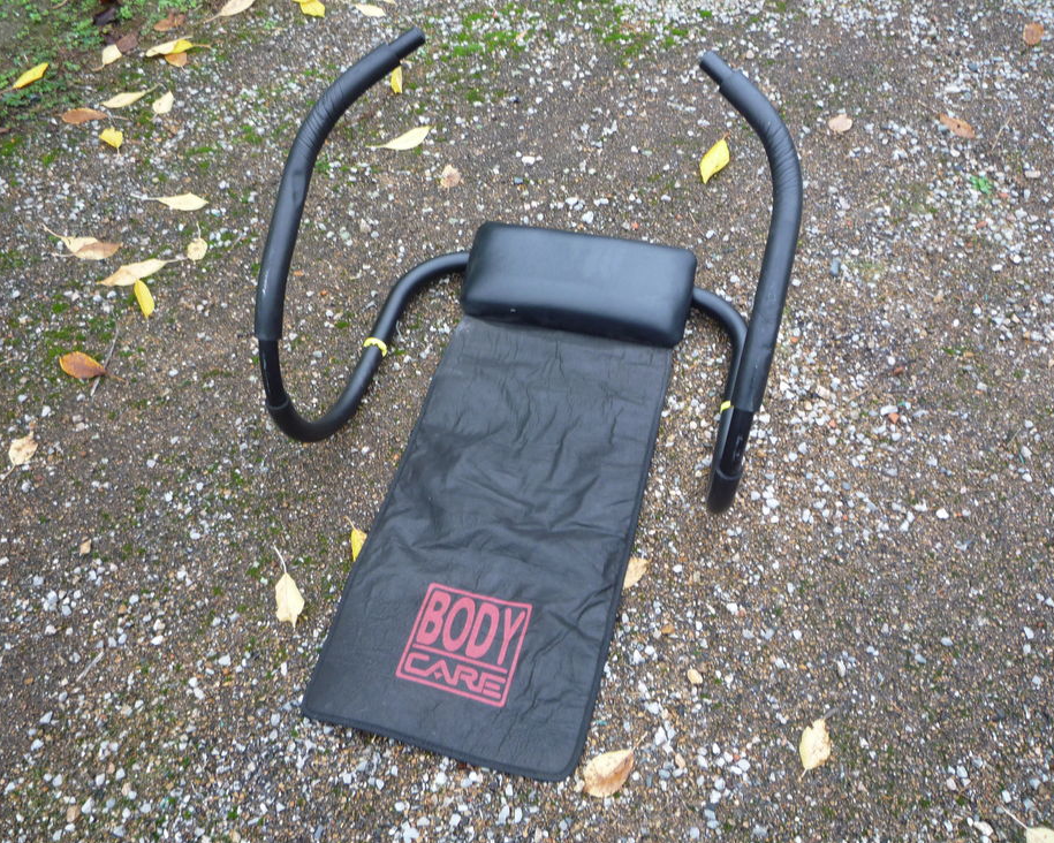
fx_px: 998
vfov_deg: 45.8
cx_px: 551
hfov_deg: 55.6
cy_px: 413
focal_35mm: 32
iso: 125
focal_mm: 5.2
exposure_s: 1/30
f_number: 3.3
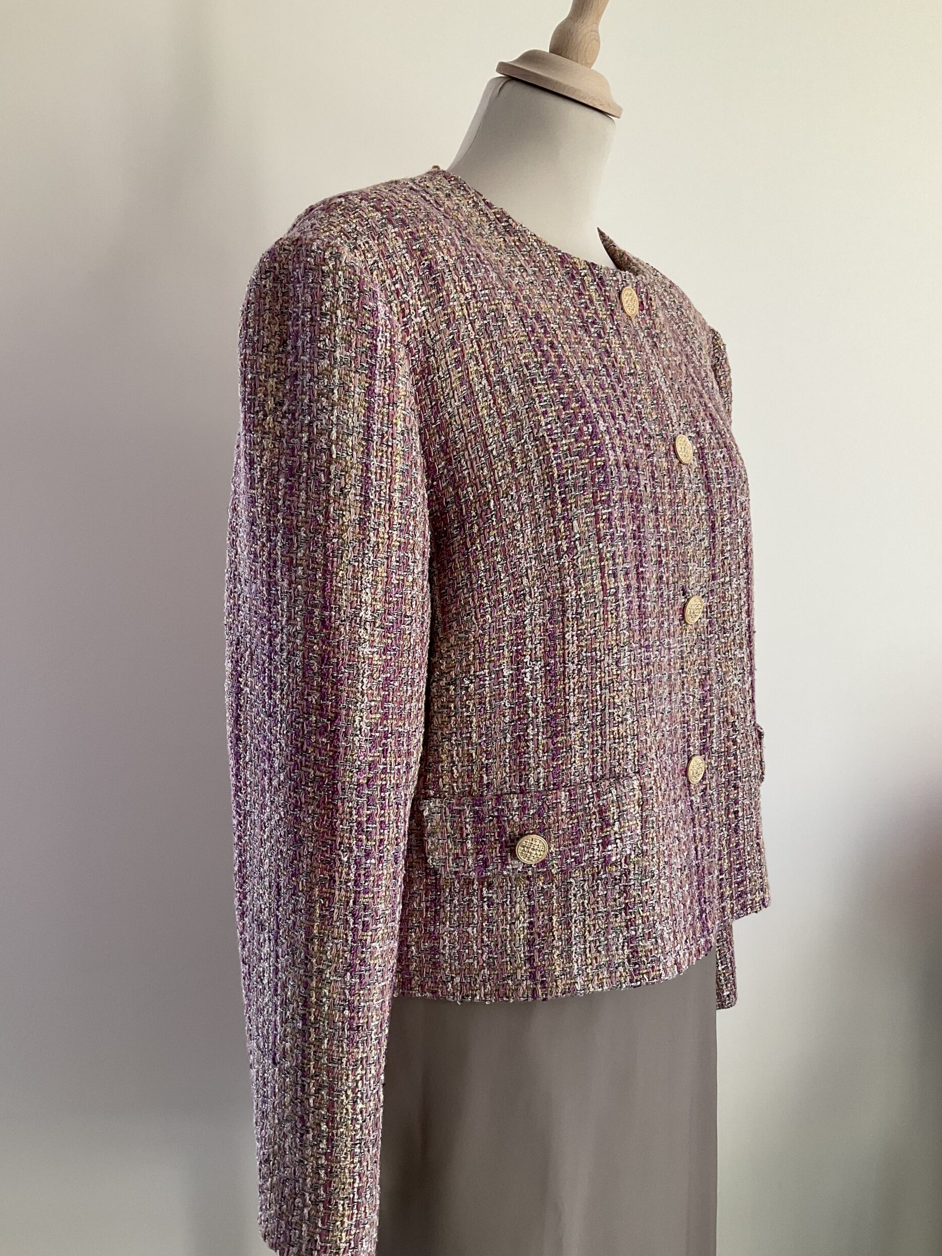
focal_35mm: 30
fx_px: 1089
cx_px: 461
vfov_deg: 60.0
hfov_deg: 46.8
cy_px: 647
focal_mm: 3
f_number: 1.8
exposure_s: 1/122
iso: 40
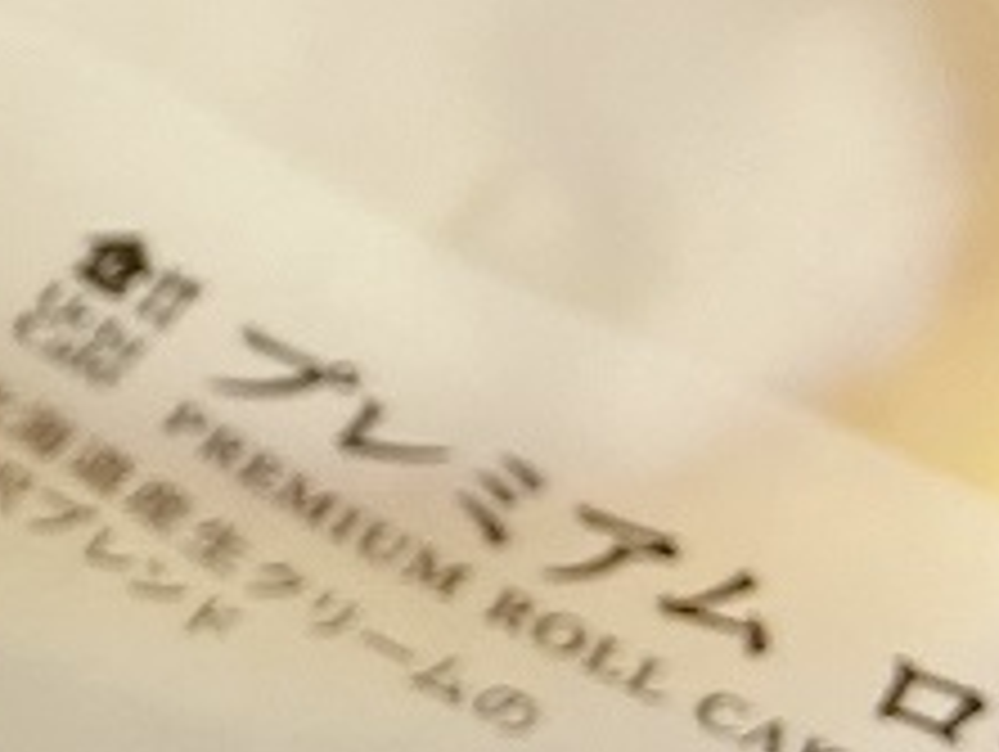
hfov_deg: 14.6
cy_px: 459
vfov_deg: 12.7
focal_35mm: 117
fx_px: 3380
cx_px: -842
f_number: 1.8
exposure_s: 1/50
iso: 250
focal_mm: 4.25
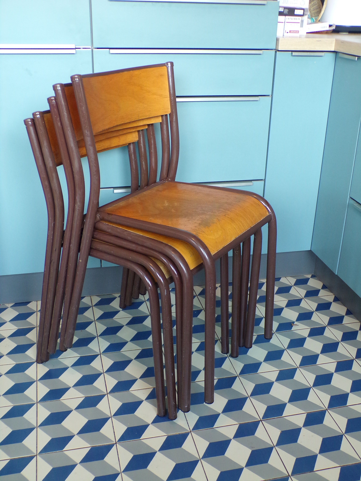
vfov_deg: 50.1
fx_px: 514
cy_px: 240
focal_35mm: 37
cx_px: 180
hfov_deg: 38.7
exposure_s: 1/18
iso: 200
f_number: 3.3
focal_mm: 6.6
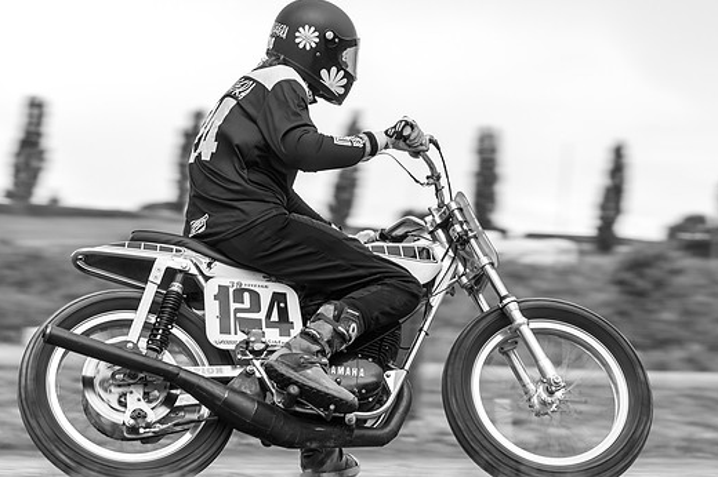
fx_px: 2990
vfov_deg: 9.1
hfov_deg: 13.7
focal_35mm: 150
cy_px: 265
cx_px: 398
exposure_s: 1/250
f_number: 4
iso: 64
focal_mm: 83
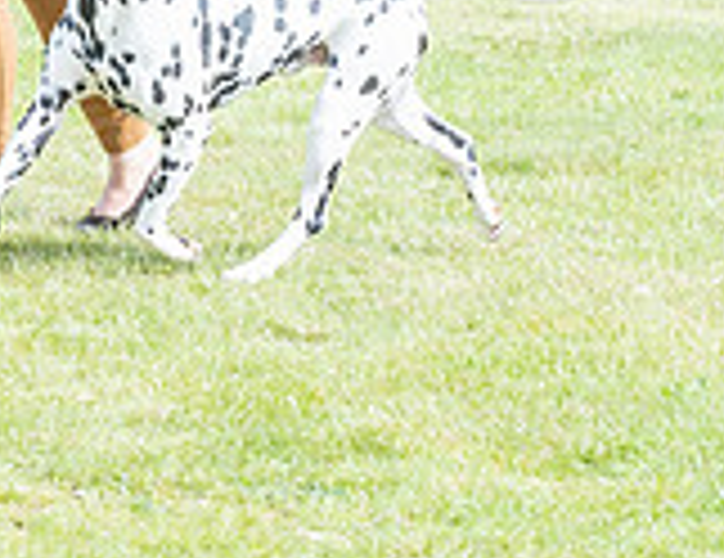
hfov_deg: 5.1
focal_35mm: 382
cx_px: 351
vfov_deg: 3.9
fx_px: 8068
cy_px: -405
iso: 640
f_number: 5.6
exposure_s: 1/1250
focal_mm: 96
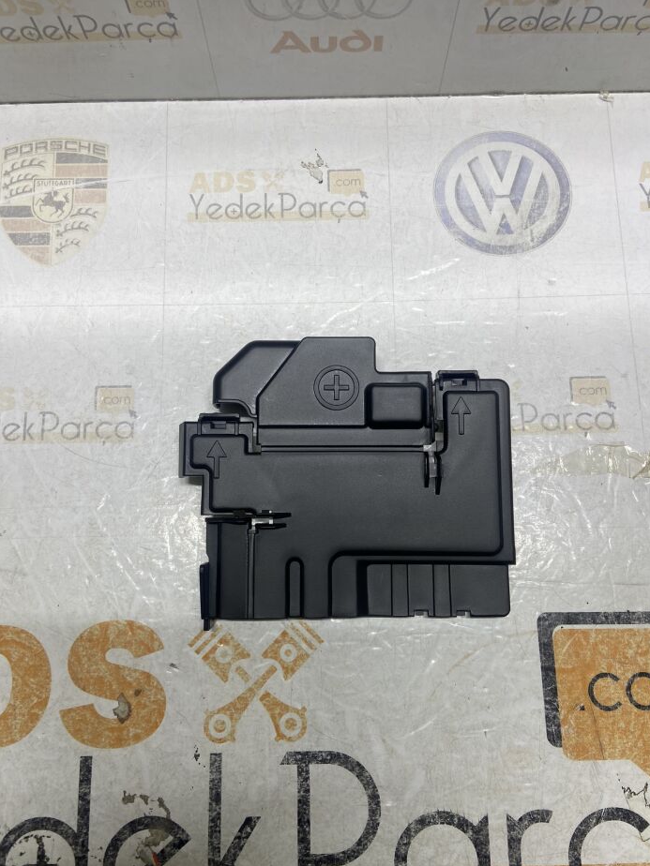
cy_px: 448
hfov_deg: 51.4
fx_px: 676
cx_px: 322
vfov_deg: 65.3
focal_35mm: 27
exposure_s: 1/113
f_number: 1.8
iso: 32
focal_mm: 4.25
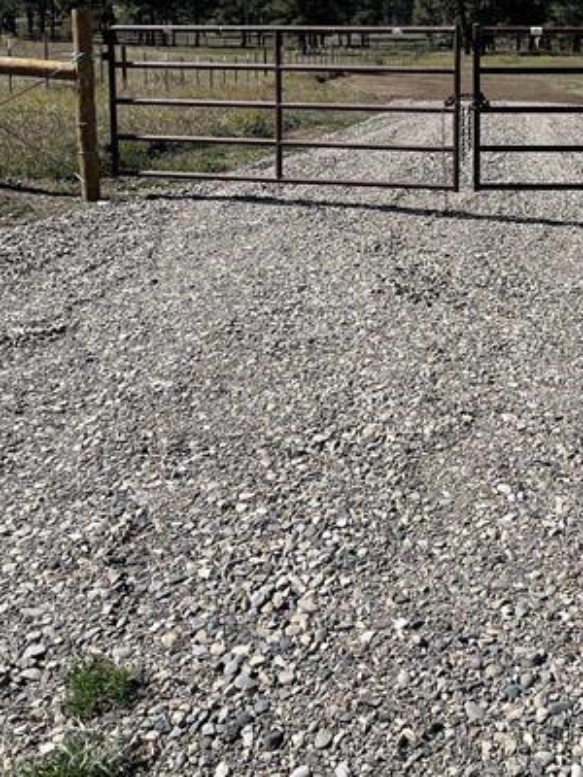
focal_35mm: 48
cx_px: 488
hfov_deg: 29.4
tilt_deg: -6.4
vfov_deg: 38.7
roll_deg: -0.8
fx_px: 1078
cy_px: 198
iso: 32
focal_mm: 5.1
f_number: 1.6
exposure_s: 1/3559
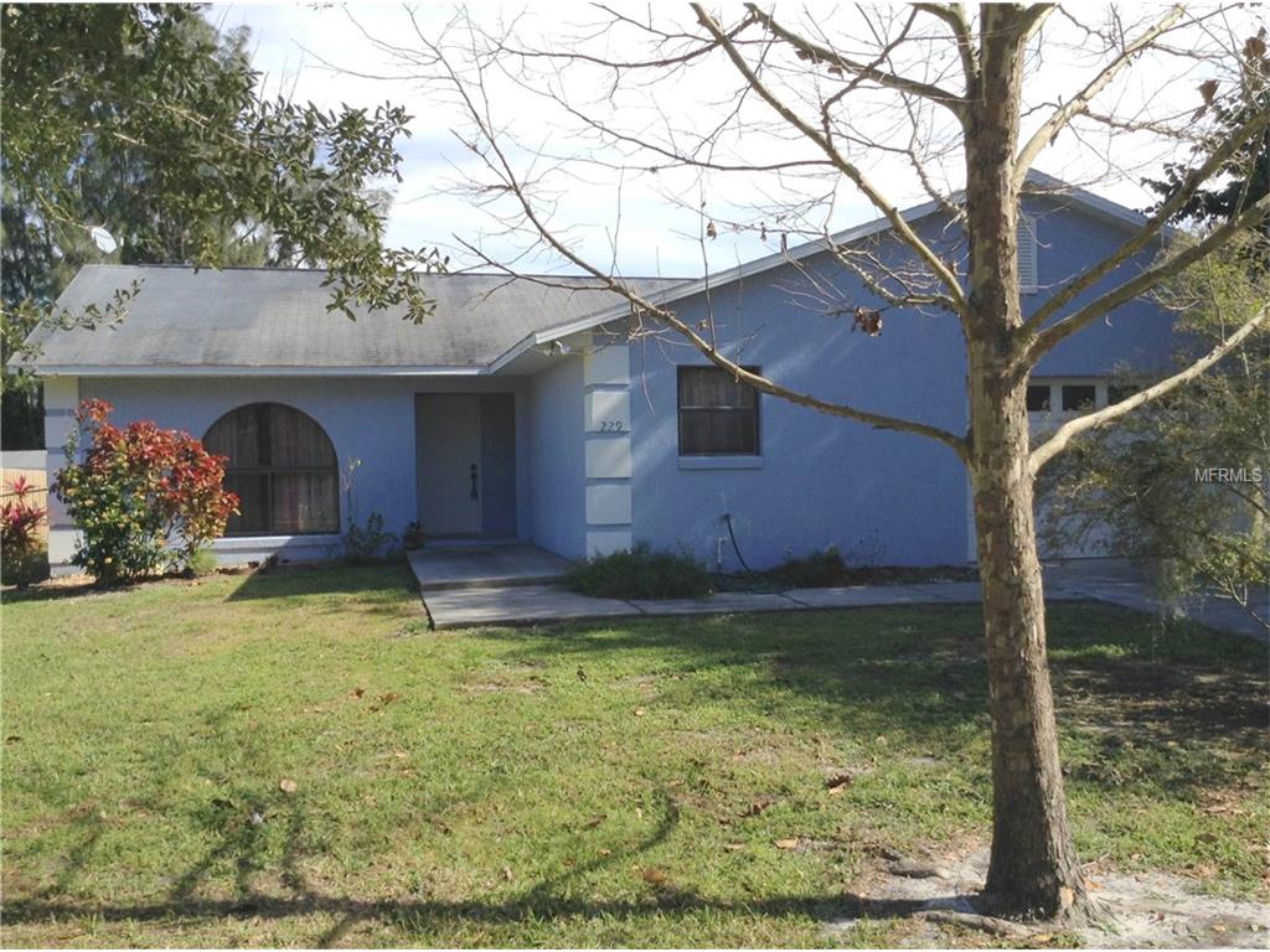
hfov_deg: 55.4
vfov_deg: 42.9
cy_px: 476
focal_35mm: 33
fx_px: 1211
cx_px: 635
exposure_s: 1/816
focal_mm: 3.3
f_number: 2.4
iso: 25
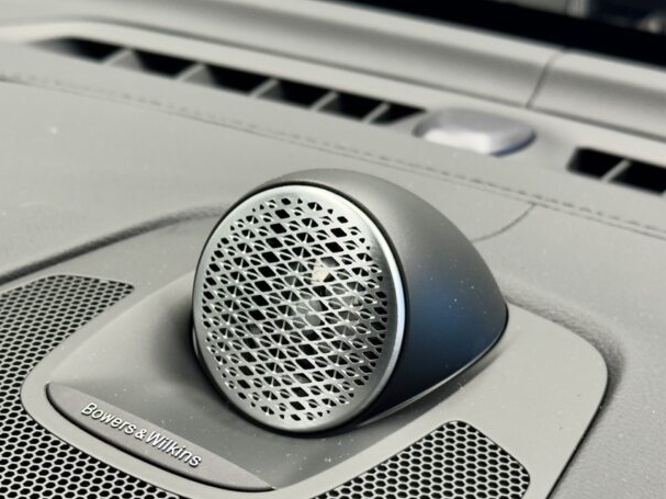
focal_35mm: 81
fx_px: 1558
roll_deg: -2.3
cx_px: 247
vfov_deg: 18.1
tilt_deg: -30.6
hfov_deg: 24.1
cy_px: 367
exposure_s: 1/50
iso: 160
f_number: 1.78
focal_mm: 6.76
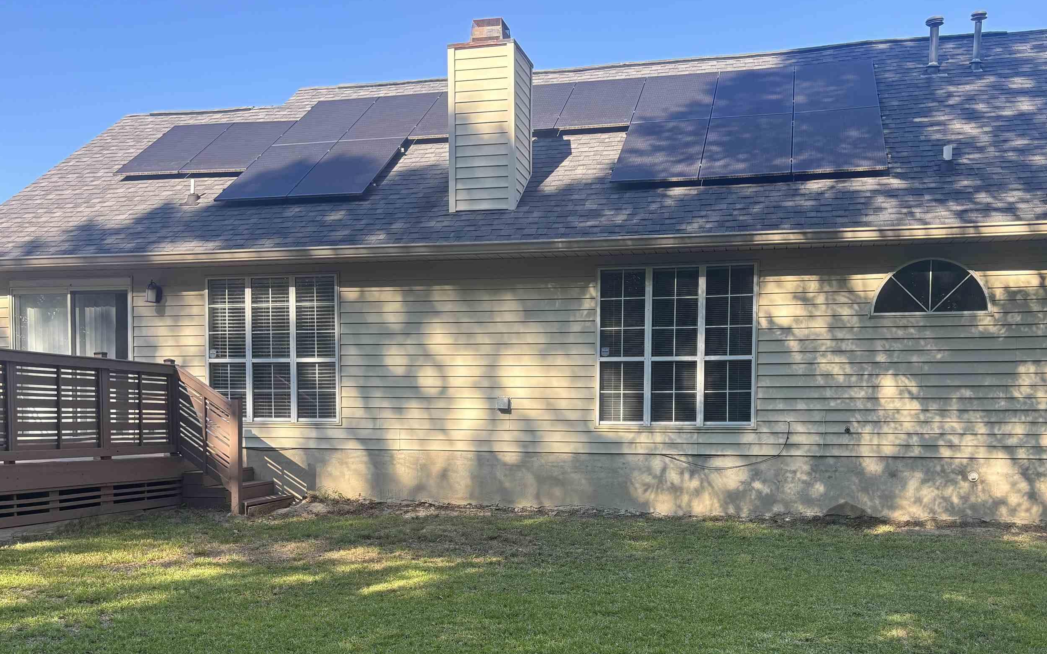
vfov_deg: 36.7
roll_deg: +0.3
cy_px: 462
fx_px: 970
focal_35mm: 34
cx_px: 551
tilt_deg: -2.7
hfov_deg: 56.7
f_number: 1.6
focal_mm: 5.96
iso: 50
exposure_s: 1/448
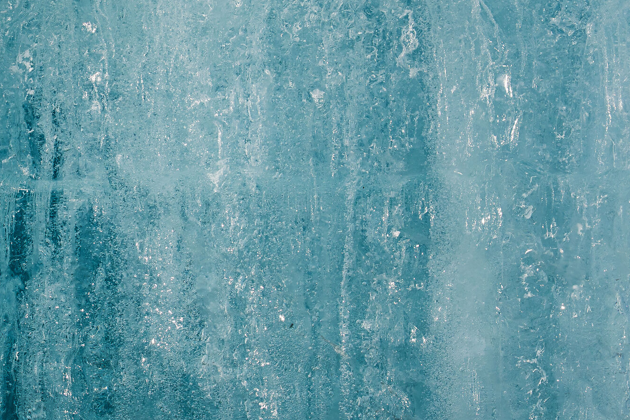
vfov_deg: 1.3
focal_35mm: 1079
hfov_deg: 1.9
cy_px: 233
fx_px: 18881
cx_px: 122
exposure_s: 1/640
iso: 100
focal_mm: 400
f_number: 6.3
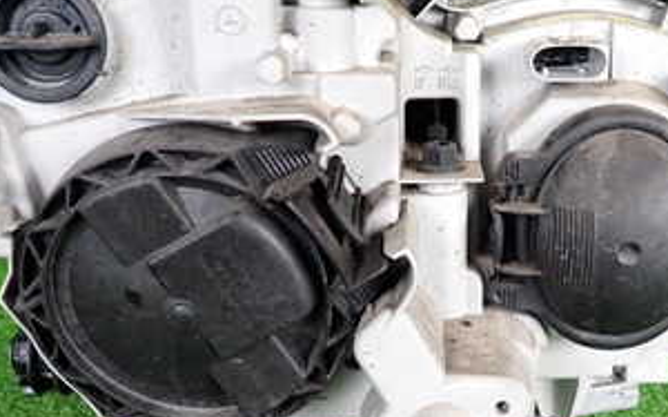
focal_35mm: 53
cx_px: 372
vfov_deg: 24.4
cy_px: 198
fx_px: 964
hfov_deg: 38.2
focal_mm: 4.5
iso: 200
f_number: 2
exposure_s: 1/100
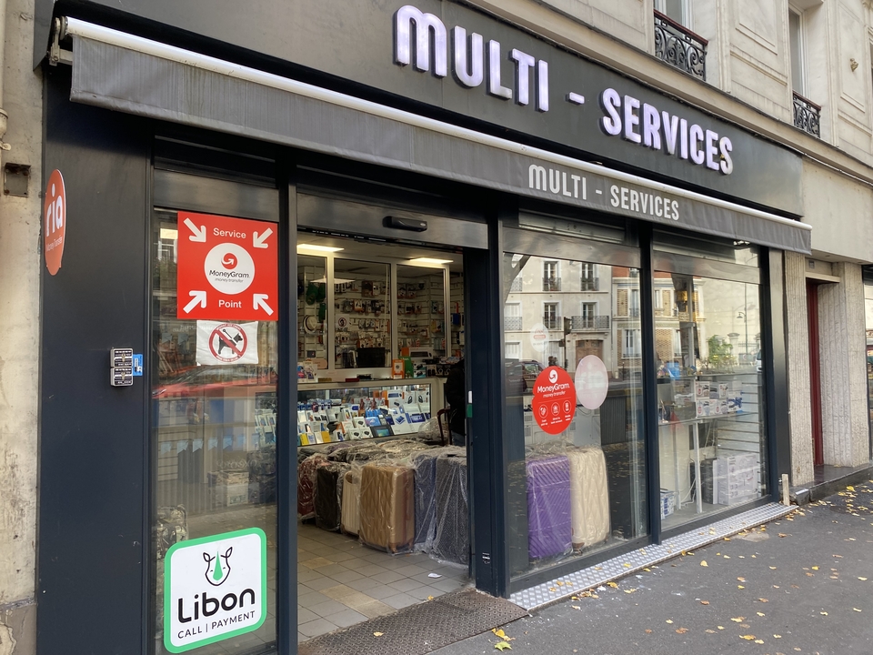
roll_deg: -0.1
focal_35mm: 26
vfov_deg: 53.1
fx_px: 656
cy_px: 328
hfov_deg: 67.3
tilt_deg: +2.8
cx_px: 436
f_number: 1.8
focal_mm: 4.25
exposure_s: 1/121
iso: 50
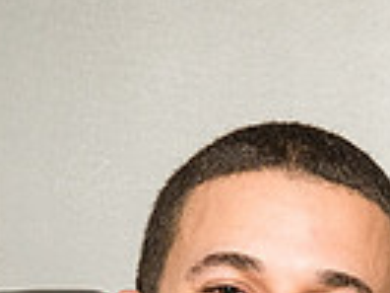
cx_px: 517
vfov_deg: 5.4
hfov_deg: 7.3
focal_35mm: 268
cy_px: 637
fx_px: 3019
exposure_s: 1/320
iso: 2500
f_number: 4.5
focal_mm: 50
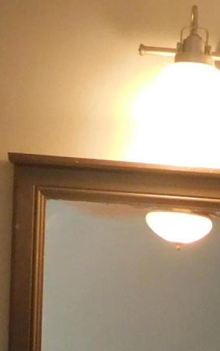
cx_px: 336
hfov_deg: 7.6
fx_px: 1629
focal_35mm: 170
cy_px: 545
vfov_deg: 11.7
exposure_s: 1/30
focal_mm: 6.3
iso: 400
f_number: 3.5
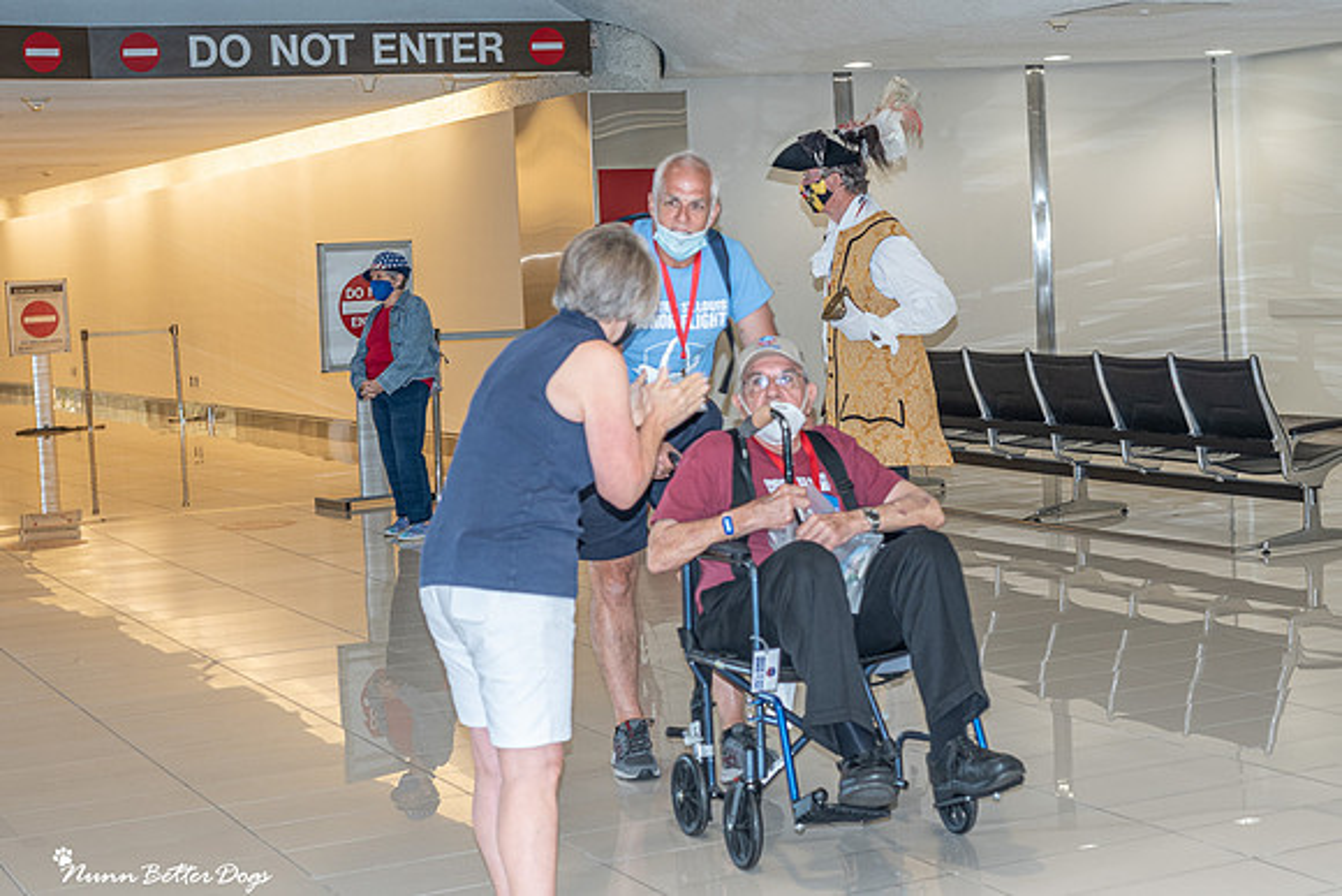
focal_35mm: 62
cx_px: 792
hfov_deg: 32.3
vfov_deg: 21.9
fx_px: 2312
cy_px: 373
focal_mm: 50
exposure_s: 1/60
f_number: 4.5
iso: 500
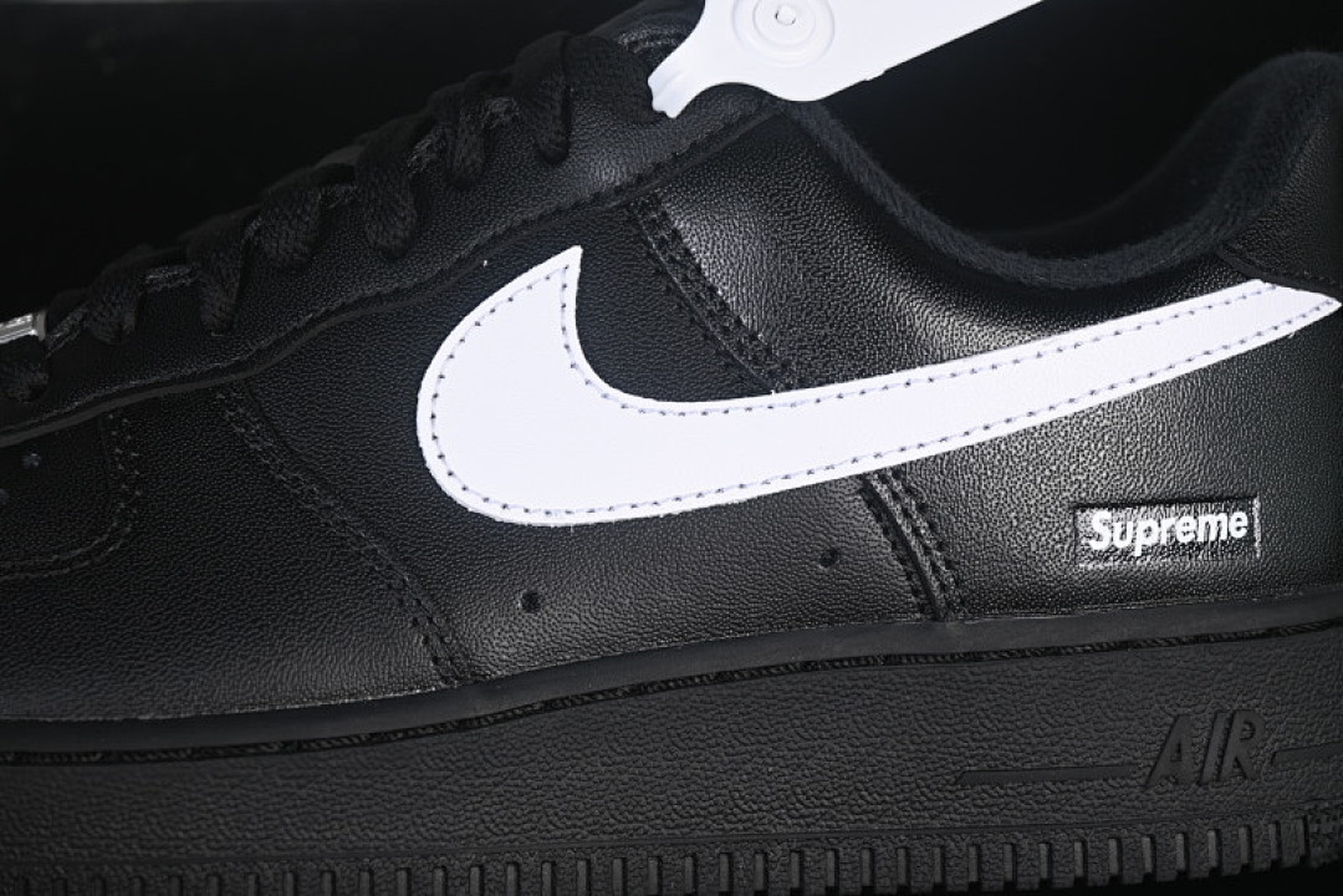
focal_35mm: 75
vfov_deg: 18.2
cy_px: 448
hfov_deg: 27.0
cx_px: 672
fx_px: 2798
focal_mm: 50
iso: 160
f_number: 6.3
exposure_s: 1/60
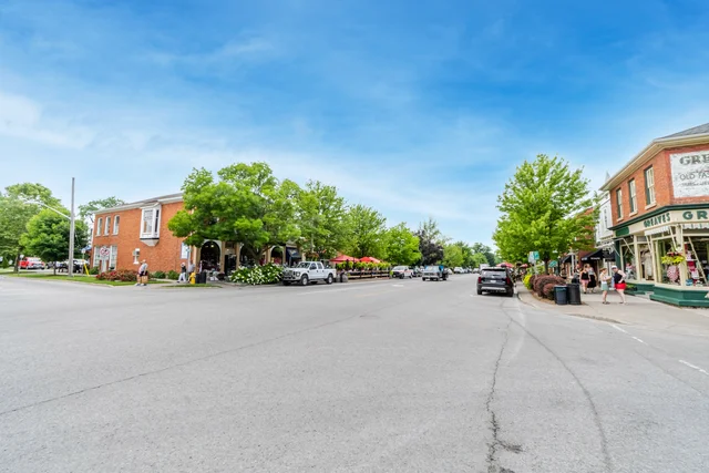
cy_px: 236
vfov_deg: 77.4
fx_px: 295
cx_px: 354
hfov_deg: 100.4
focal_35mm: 15
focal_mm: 10
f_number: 18
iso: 200
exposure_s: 1/125
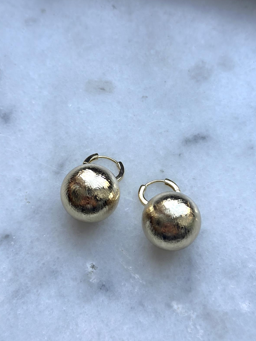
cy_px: 171
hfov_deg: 29.7
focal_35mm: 49
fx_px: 483
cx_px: 130
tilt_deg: -71.7
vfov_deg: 38.9
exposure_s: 1/303
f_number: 1.78
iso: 80
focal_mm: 6.86
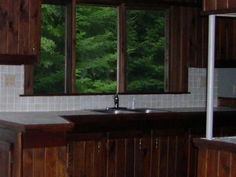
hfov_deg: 20.5
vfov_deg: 15.7
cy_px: 79
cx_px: 25
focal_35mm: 94
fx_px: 640
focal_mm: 8
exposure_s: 1/60
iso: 400
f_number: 2.8
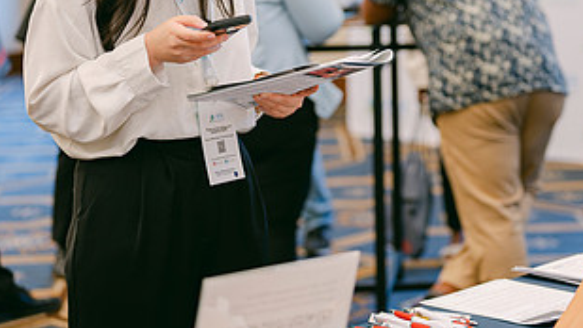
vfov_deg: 12.2
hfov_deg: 21.5
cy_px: 102
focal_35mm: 99
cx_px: 387
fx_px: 1531
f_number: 2
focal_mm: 50
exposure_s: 1/125
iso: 200
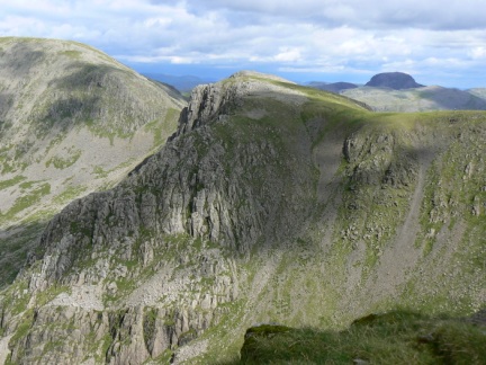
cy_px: 182
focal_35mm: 46
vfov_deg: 31.5
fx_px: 646
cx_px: 243
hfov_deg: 41.2
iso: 80
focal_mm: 7.7
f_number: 5.6
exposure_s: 1/400
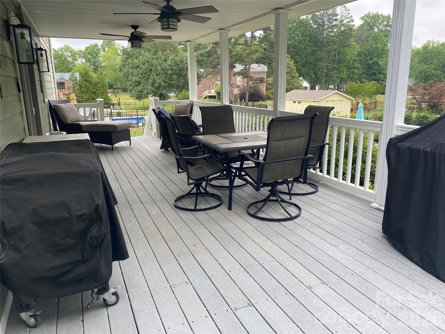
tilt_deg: -14.5
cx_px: 222
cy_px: 167
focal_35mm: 26
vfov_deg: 53.1
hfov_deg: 67.3
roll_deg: +3.6
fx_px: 334
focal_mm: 4.25
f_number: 1.8
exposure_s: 1/252
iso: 32
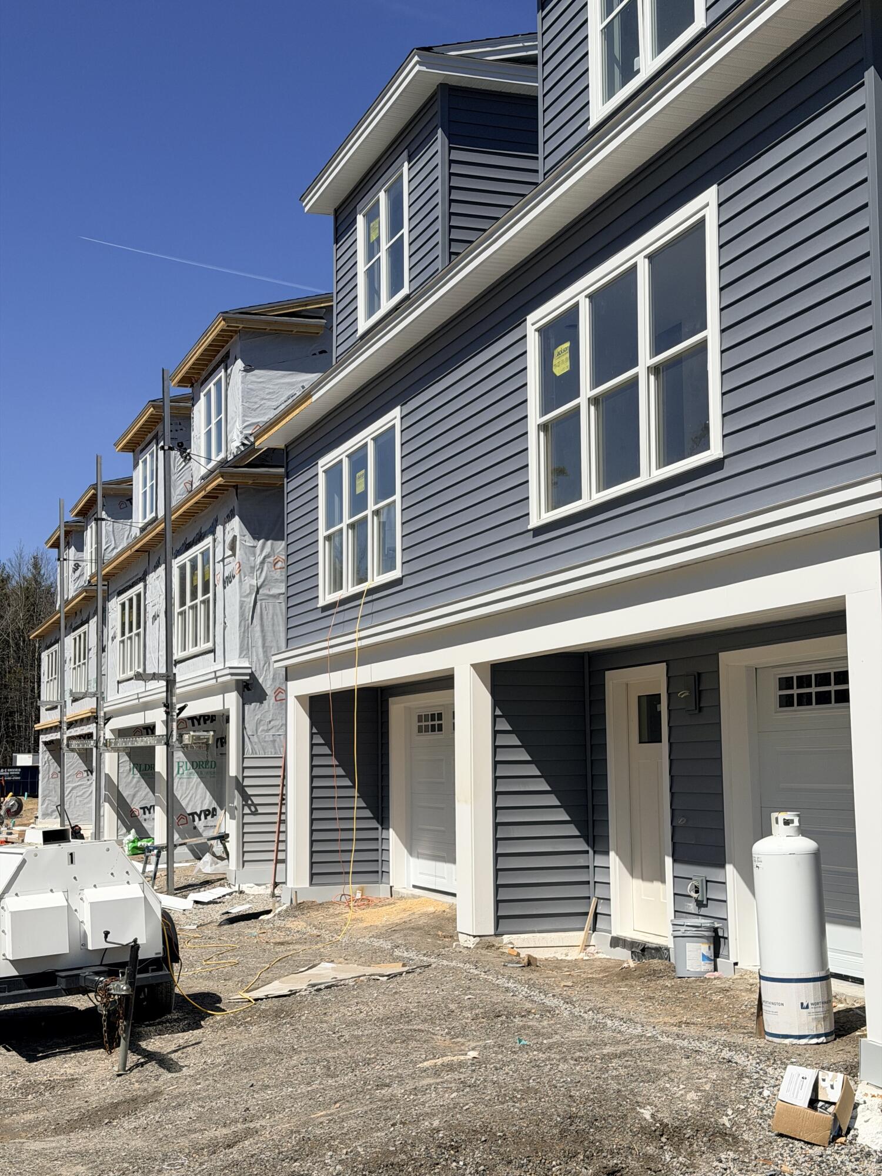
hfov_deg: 30.3
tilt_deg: +5.7
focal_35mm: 48
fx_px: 1631
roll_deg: -0.4
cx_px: 441
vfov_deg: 39.7
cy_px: 588
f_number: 1.78
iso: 64
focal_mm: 6.76
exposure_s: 1/8772
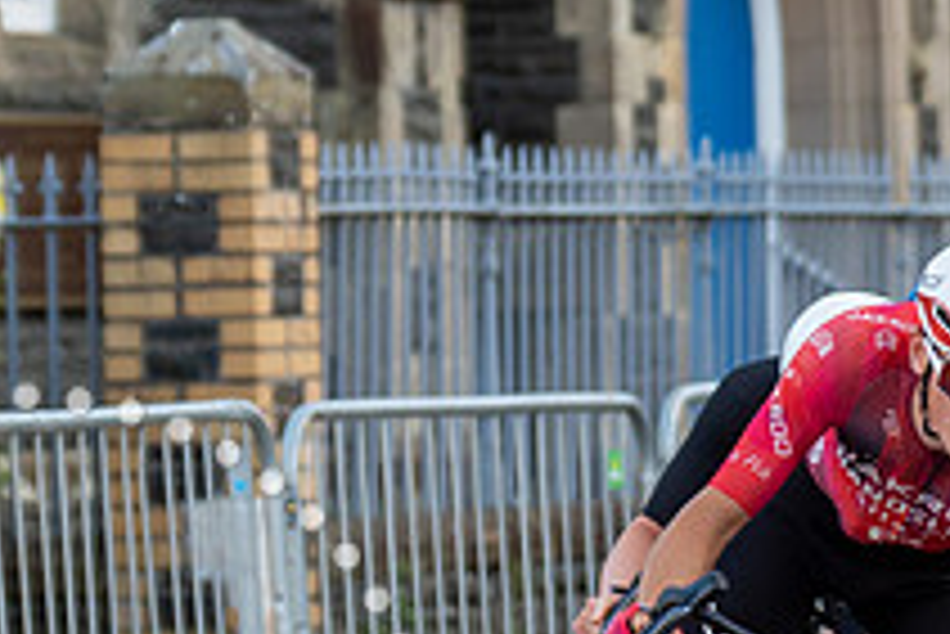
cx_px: 1007
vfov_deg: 3.2
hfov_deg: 4.7
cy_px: 535
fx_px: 11487
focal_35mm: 435
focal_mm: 88
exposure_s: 1/800
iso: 500
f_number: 3.2
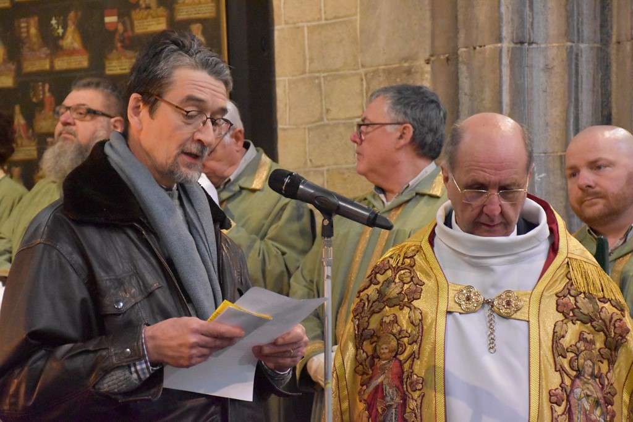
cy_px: 211
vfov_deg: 12.2
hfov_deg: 18.2
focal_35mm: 112
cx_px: 316
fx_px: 1978
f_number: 5
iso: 11400
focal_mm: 75
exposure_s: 1/60
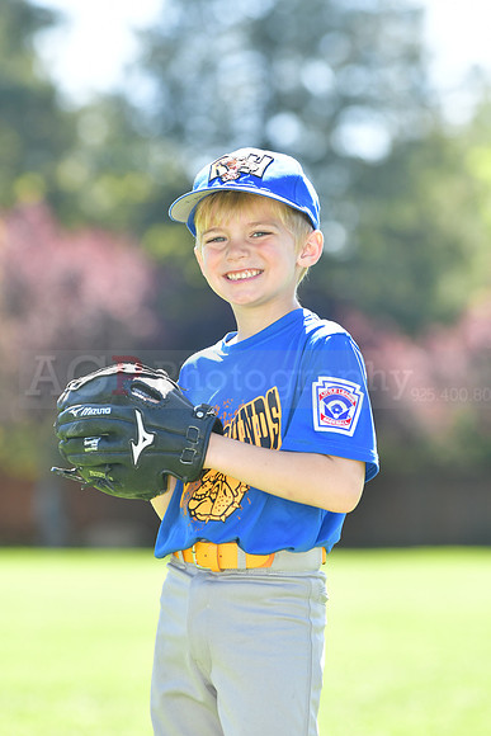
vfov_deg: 8.9
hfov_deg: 5.9
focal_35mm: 232
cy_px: 368
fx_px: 4753
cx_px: 246
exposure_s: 1/800
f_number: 4.5
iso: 400
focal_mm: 155
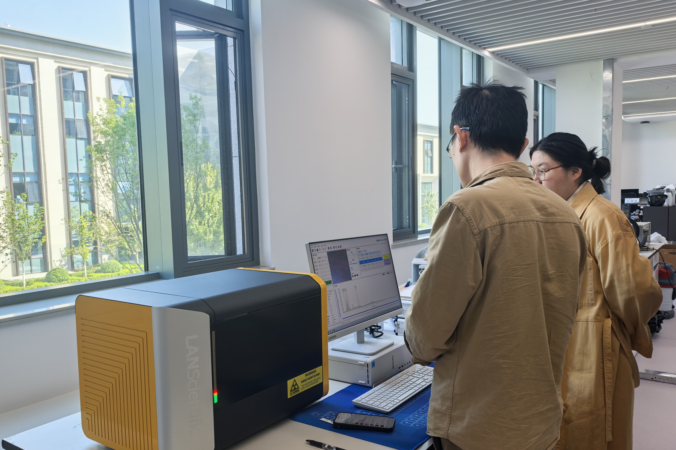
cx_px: 344
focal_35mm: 29
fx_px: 545
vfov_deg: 45.0
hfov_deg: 63.7
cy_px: 235
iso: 200
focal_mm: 6.98
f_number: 4
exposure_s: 1/50
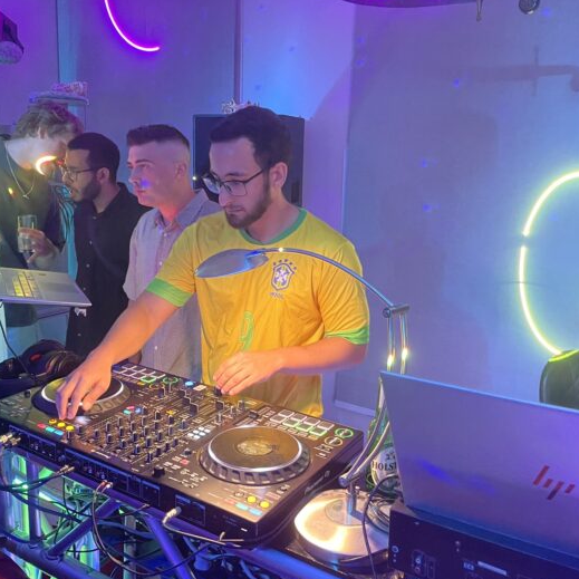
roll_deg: -1.5
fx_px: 643
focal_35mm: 34
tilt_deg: -10.5
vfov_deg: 48.4
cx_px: 280
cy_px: 274
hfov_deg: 48.4
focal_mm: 4.2
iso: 400
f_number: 1.6
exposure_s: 1/41
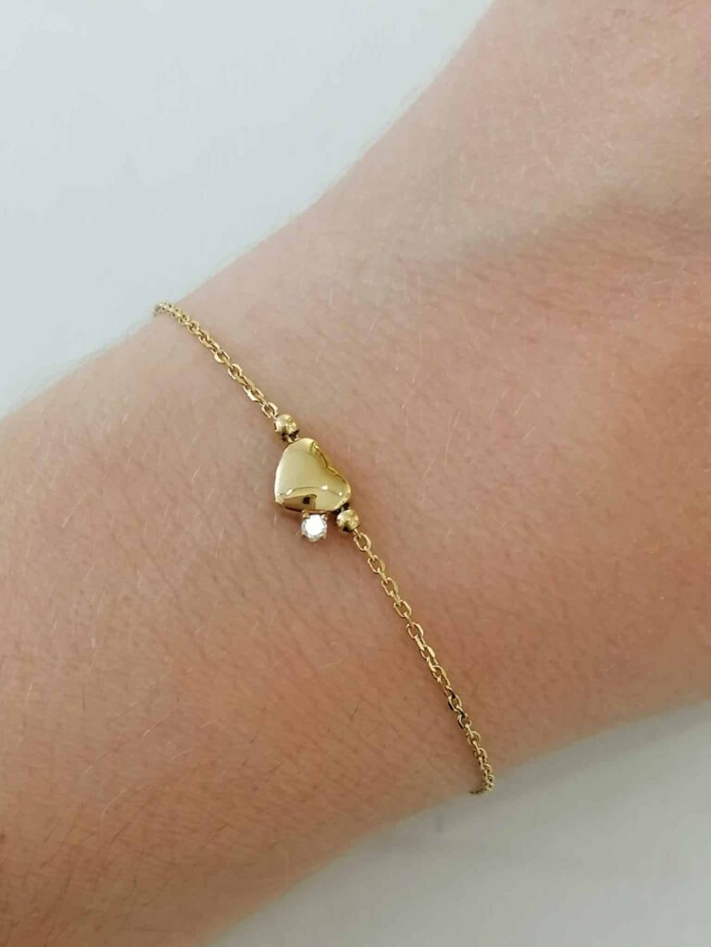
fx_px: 1753
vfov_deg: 30.3
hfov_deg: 22.9
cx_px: 356
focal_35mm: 64
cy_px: 474
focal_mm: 4.75
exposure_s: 1/50
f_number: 1.8
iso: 80
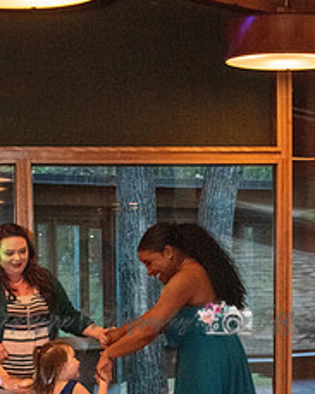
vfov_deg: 16.3
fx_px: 1353
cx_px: 129
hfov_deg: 13.3
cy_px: 385
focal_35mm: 116
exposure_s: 1/60
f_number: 5
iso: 6400
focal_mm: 42
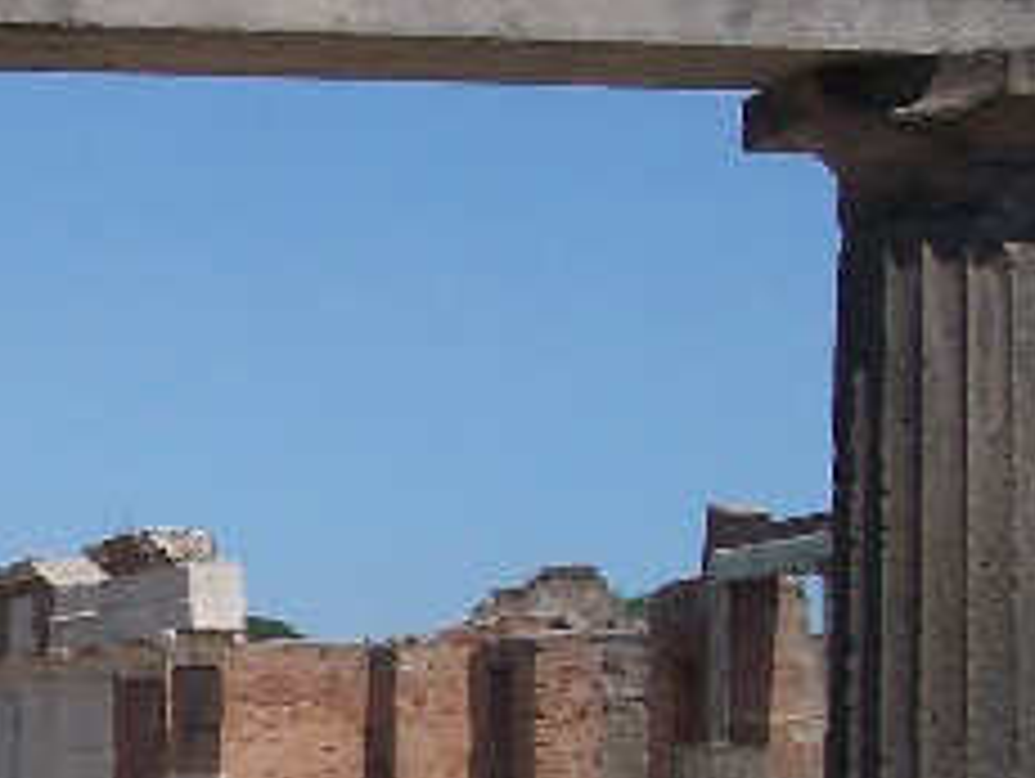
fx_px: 3951
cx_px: -508
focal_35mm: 132
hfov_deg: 14.0
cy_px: 652
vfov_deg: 11.2
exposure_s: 1/1000
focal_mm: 8
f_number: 4.8
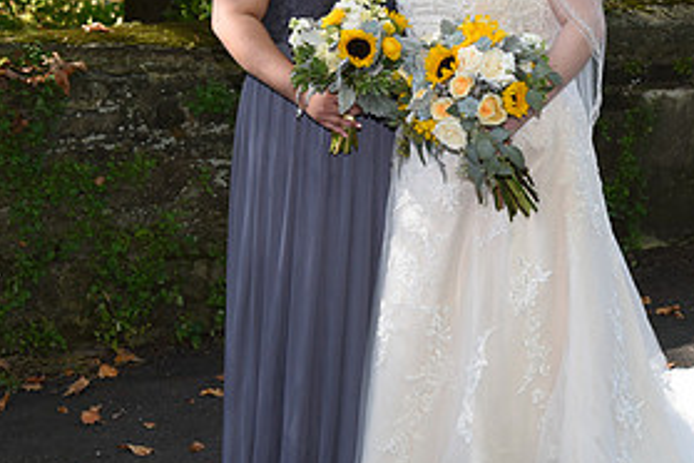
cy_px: 141
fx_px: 2082
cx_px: 438
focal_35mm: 108
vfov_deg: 12.7
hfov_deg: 18.9
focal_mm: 52
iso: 640
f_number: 6.3
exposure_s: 1/200
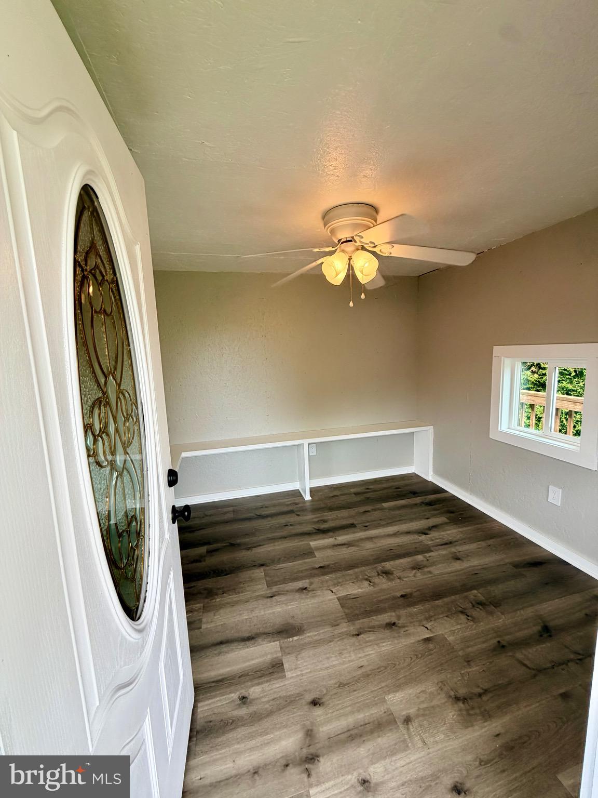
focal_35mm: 14
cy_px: 399
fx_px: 322
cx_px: 299
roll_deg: +2.3
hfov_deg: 85.7
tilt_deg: -8.2
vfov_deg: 102.1
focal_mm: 2.22
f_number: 2.2
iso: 40
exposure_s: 1/120
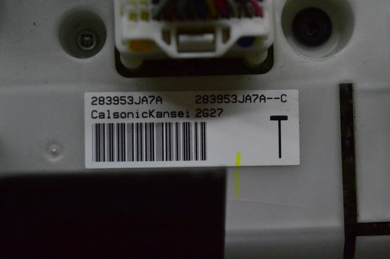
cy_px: 130
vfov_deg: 16.5
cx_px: 195
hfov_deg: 24.6
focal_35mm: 82
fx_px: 893
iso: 6400
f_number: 5.6
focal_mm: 55
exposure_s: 1/1000
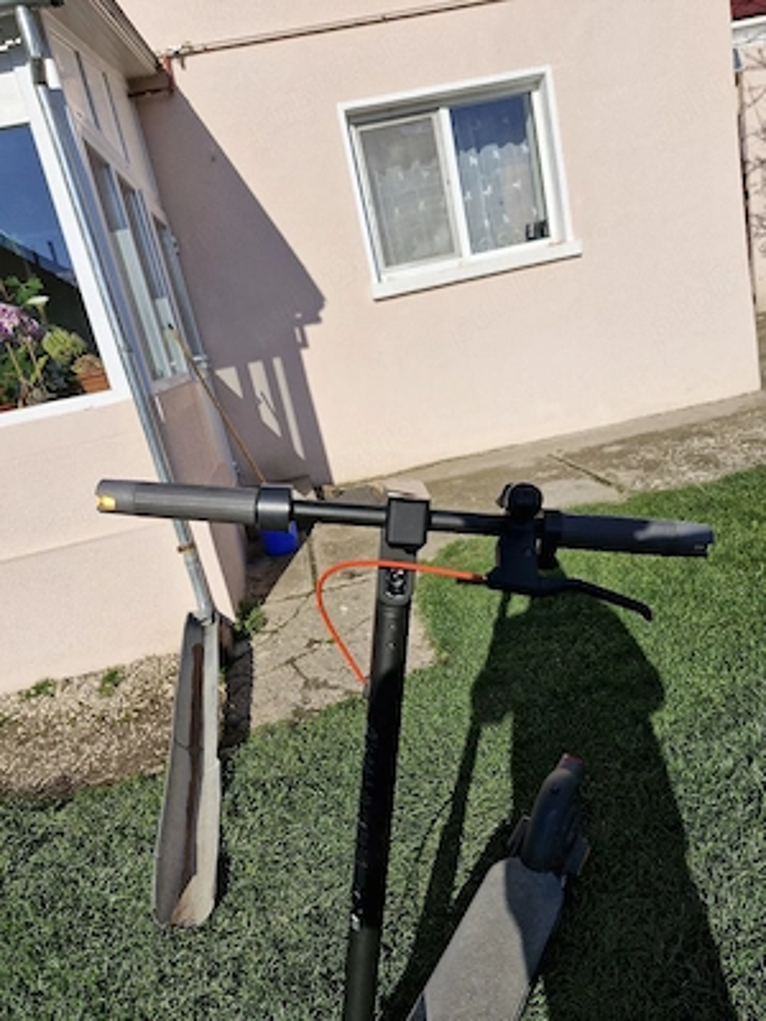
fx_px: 679
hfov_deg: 58.9
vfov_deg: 73.9
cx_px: 383
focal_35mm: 23
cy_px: 510
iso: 50
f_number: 1.8
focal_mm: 5.54
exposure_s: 1/5000
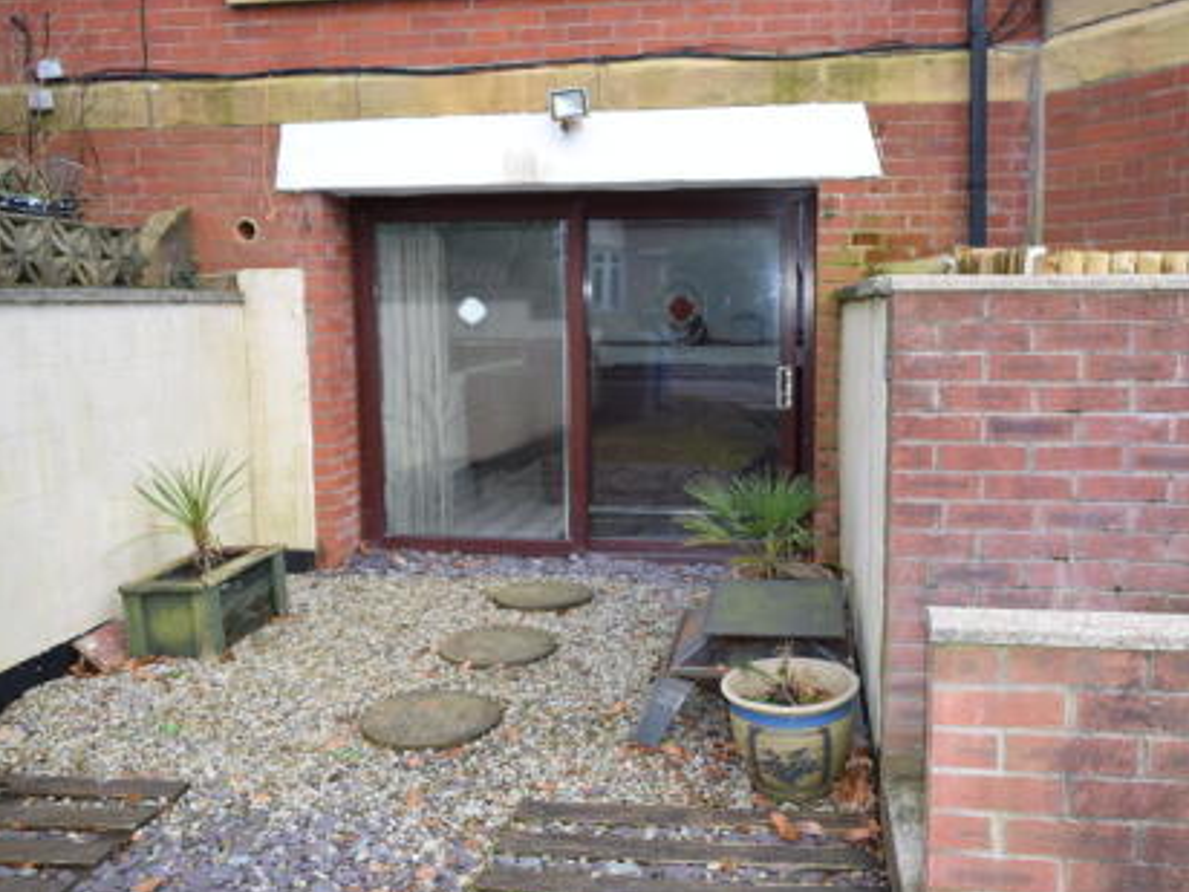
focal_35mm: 30
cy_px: 443
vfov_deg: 46.8
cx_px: 678
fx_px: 1030
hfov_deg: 59.7
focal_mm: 18
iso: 560
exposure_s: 1/125
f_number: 5.6
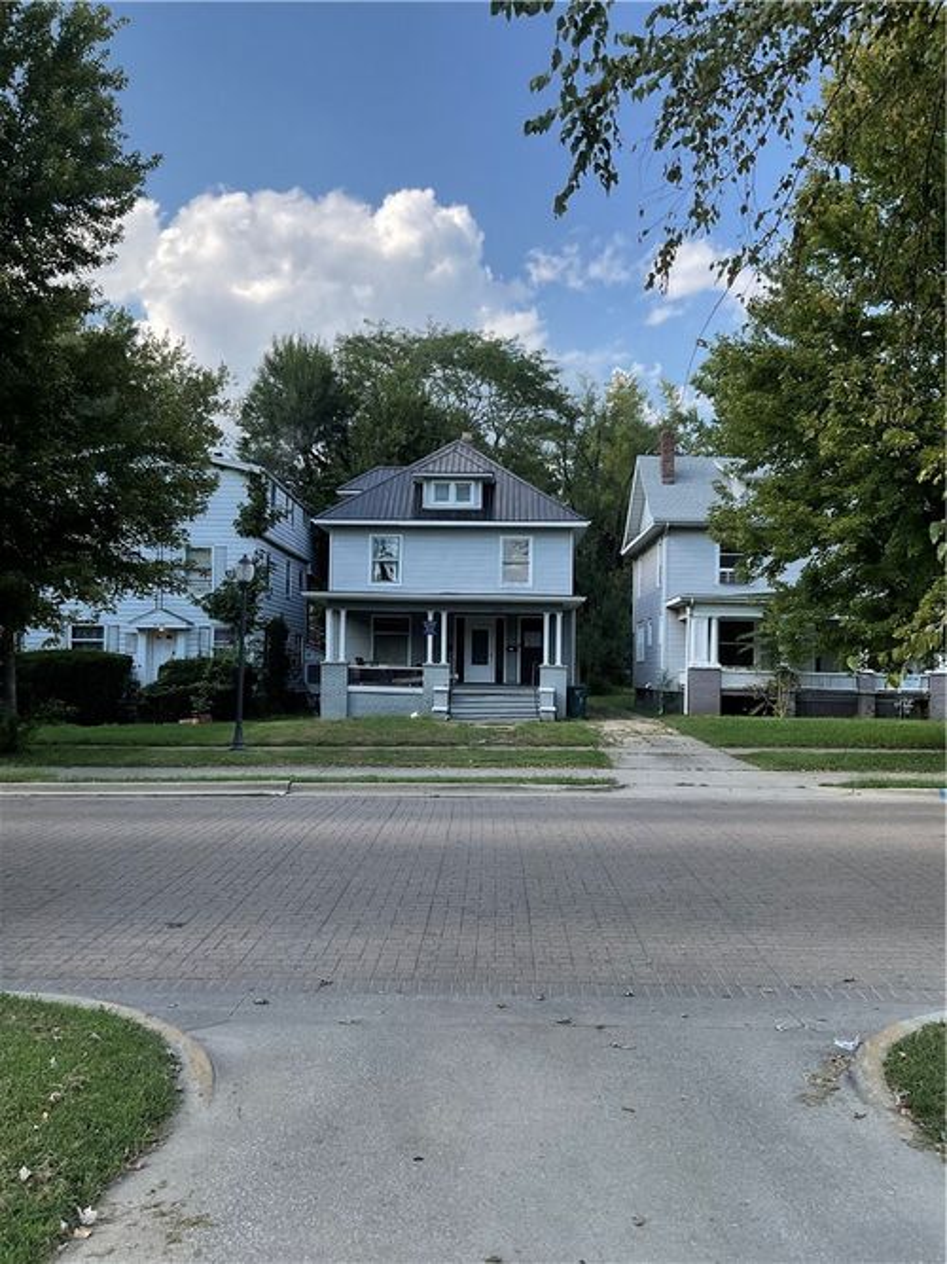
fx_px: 1058
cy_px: 632
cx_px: 474
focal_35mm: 29
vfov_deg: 61.7
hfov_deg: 48.2
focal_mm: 3
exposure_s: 1/529
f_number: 1.8
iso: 25
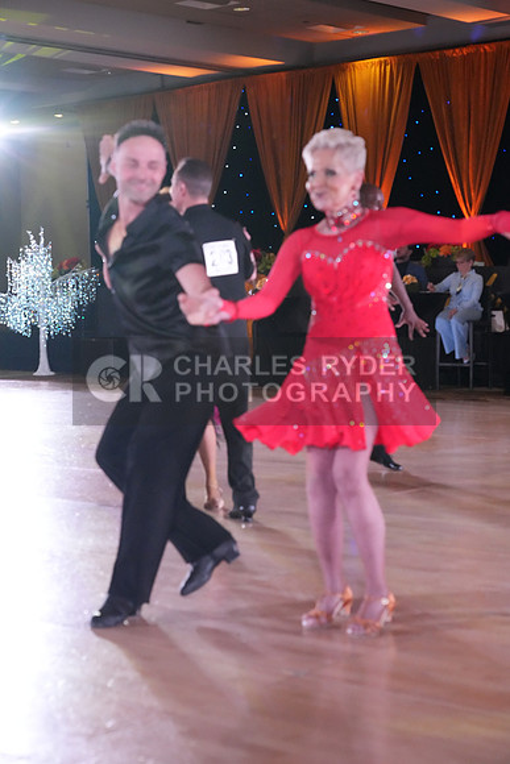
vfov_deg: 30.5
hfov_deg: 20.6
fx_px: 1402
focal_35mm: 66
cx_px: 255
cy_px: 382
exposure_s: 1/400
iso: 8000
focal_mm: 66
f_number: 5.6
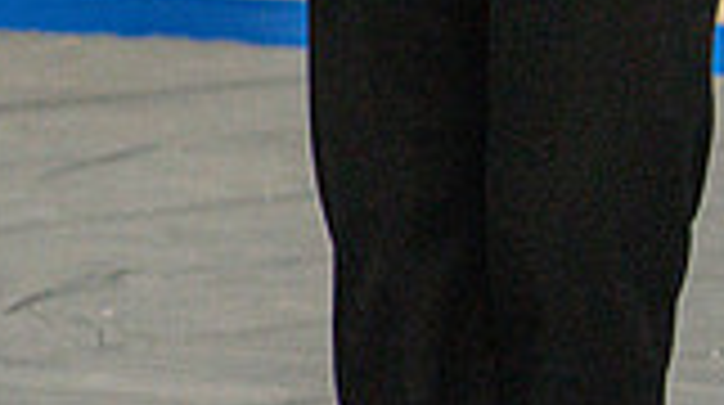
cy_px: -220
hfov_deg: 2.0
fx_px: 20511
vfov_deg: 1.1
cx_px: 1880
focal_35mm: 1070
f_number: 4
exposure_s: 1/500
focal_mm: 180
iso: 6400
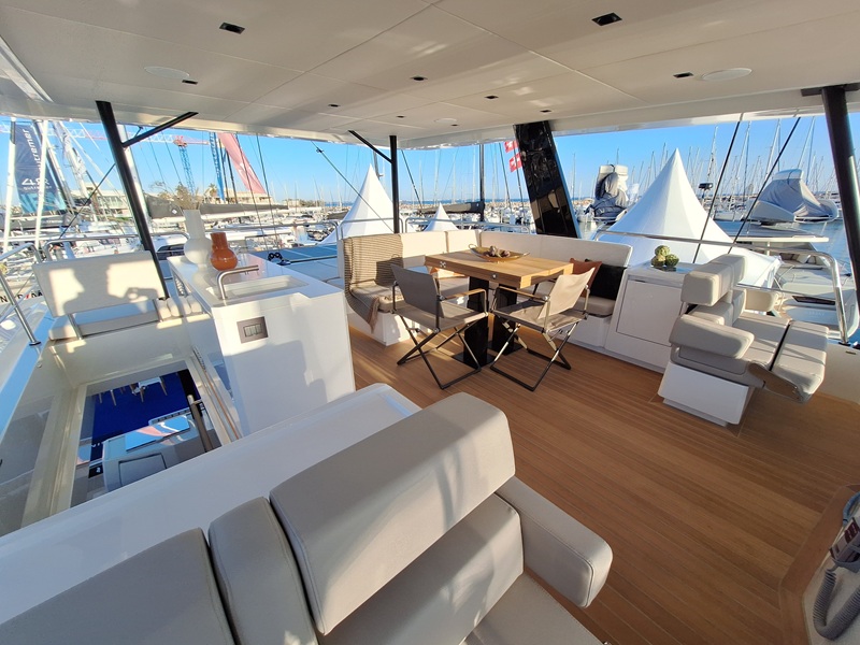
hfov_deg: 106.2
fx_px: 323
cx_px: 430
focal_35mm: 13
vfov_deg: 89.9
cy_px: 322
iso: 40
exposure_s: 1/992
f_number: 2.2
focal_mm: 1.74
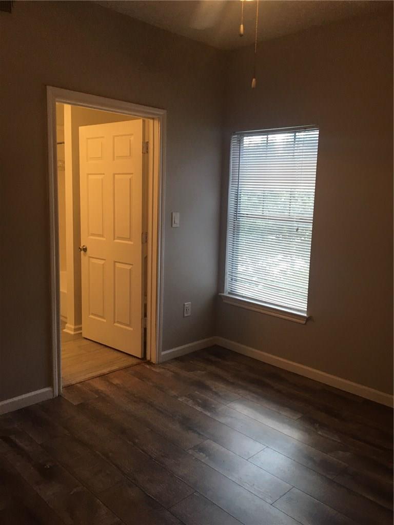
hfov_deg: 48.2
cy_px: 262
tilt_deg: -8.2
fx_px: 440
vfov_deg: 61.7
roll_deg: -1.7
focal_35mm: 29
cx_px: 197
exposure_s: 1/30
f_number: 2.2
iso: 40
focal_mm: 4.15
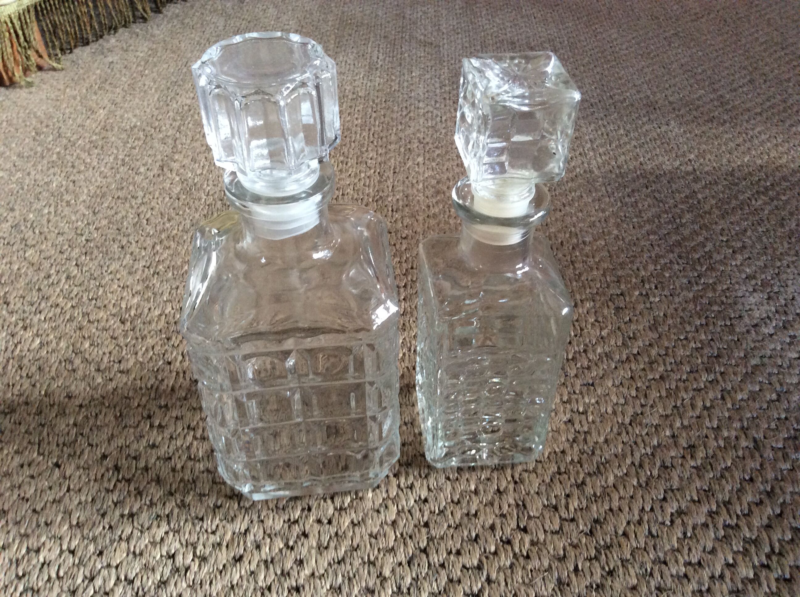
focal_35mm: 32
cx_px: 400
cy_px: 298
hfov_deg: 56.9
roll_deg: +2.2
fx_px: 738
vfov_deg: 44.1
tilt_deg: -43.1
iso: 125
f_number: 2.4
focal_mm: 3.3
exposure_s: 1/25
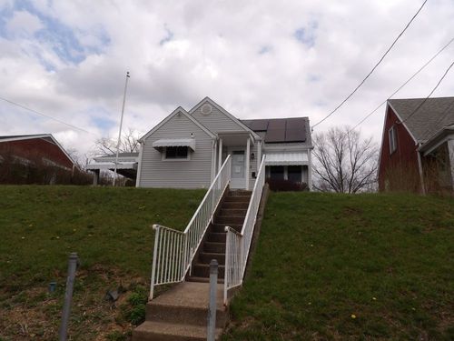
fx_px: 315
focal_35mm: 24
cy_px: 170
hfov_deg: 71.6
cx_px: 227
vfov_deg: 56.8
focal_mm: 4.3
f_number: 4.6
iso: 100
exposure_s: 1/835
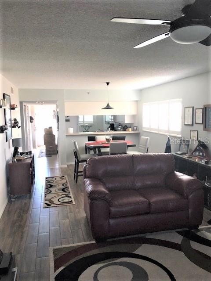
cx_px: 106
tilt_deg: -6.3
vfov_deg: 61.7
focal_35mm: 29
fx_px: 236
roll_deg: +0.5
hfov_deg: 48.2
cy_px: 140
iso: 40
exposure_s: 1/30
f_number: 2.2
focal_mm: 4.15
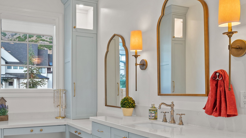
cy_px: 93
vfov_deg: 33.4
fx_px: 228
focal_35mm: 35
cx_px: 98
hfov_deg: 56.2
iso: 500
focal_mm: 22
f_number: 8
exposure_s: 1/4
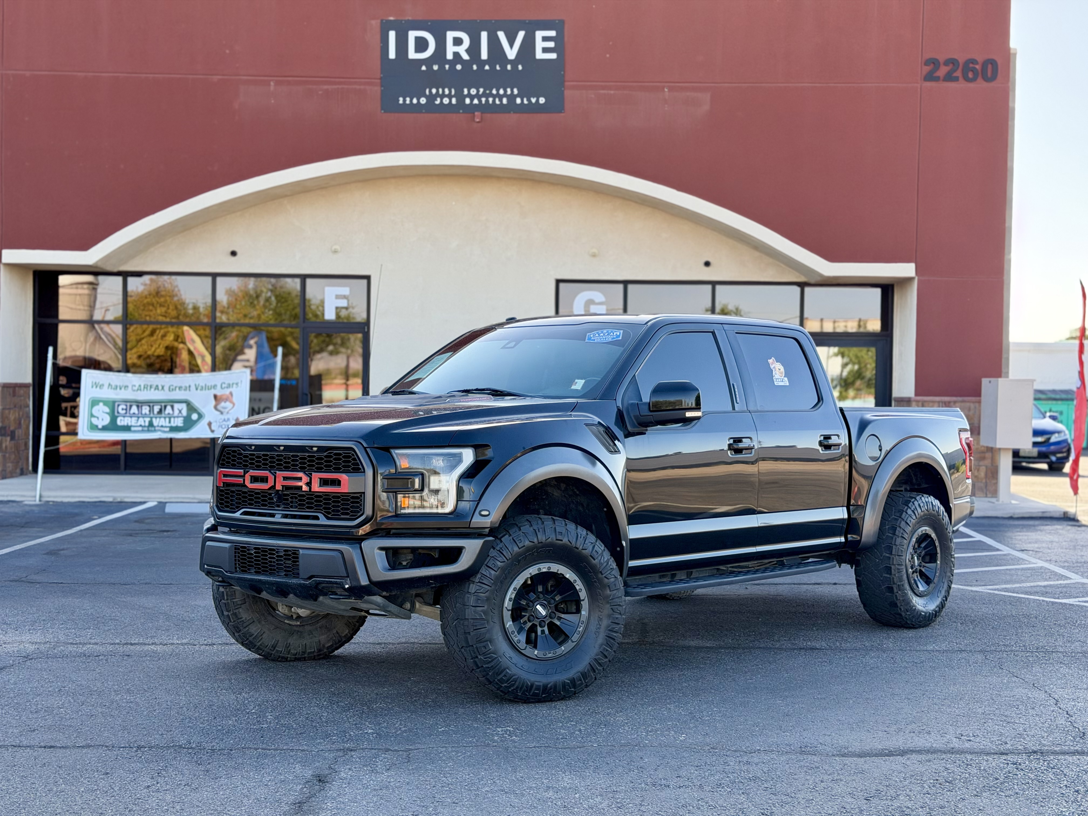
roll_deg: -0.6
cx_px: 544
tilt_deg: -0.9
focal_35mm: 48
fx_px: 1509
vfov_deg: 30.3
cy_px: 408
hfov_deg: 39.7
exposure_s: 1/687
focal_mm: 6.76
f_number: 1.78
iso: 80
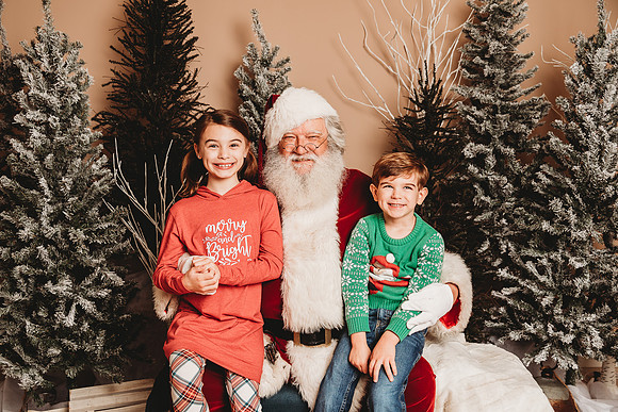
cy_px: 206
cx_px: 305
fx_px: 628
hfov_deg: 52.4
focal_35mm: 37
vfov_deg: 36.3
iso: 100
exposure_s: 1/160
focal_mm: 35
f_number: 4
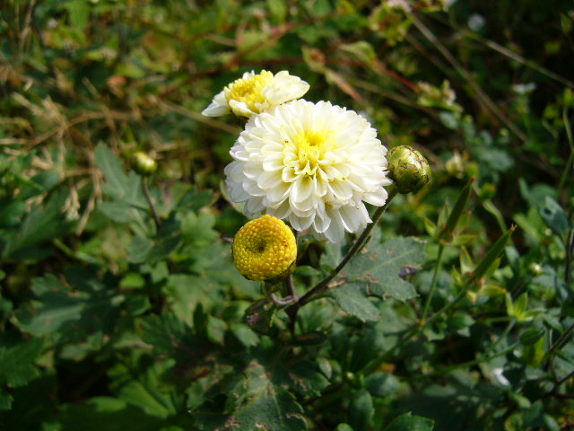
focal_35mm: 35
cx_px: 287
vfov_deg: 40.7
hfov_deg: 52.6
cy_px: 216
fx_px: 580
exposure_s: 1/200
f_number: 5.6
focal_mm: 5.8
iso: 80
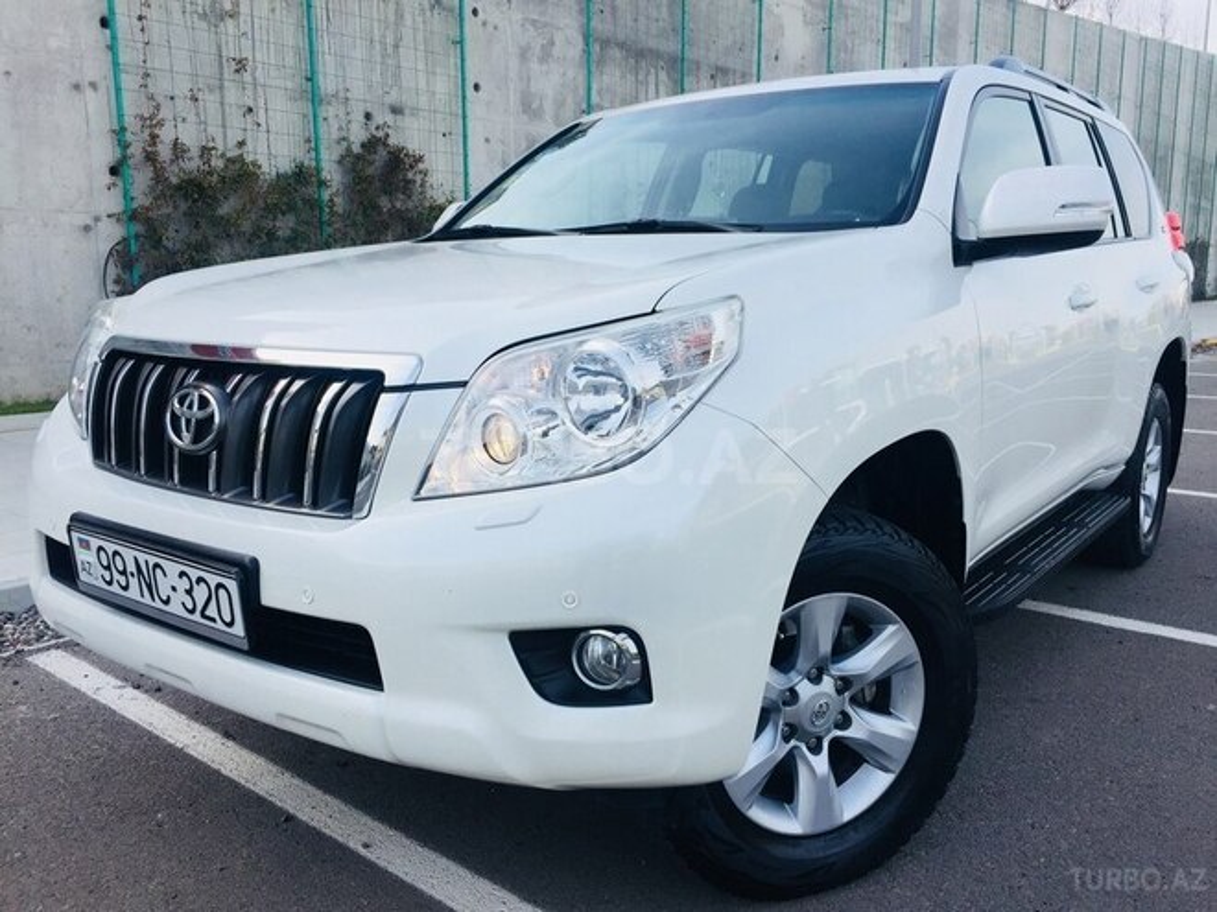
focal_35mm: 29
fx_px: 1020
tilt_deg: -9.5
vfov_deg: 48.2
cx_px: 608
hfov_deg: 61.7
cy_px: 456
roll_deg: +0.1
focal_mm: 4.15
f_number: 2.2
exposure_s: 1/1276
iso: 32
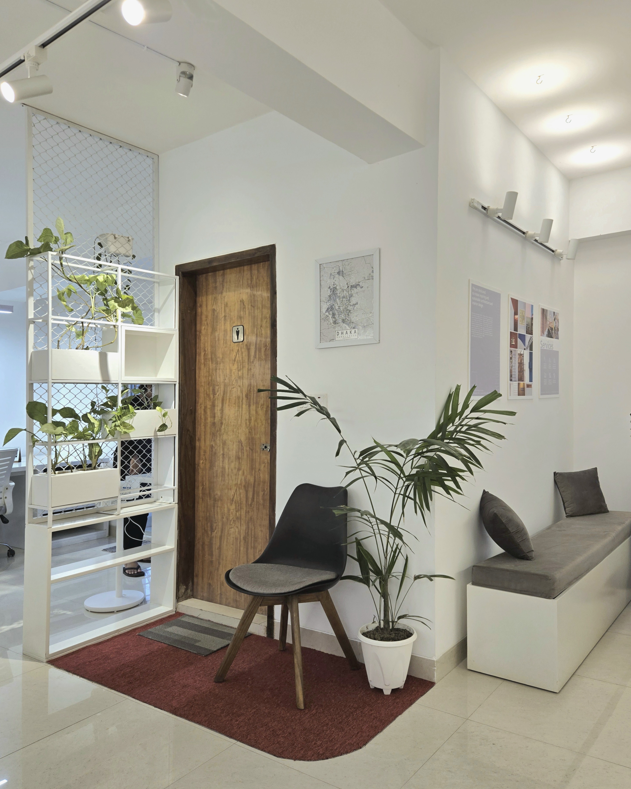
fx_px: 584
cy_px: 369
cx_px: 315
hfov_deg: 56.8
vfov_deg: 68.0
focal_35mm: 25
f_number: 1.8
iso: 50
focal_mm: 5.4
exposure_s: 1/101
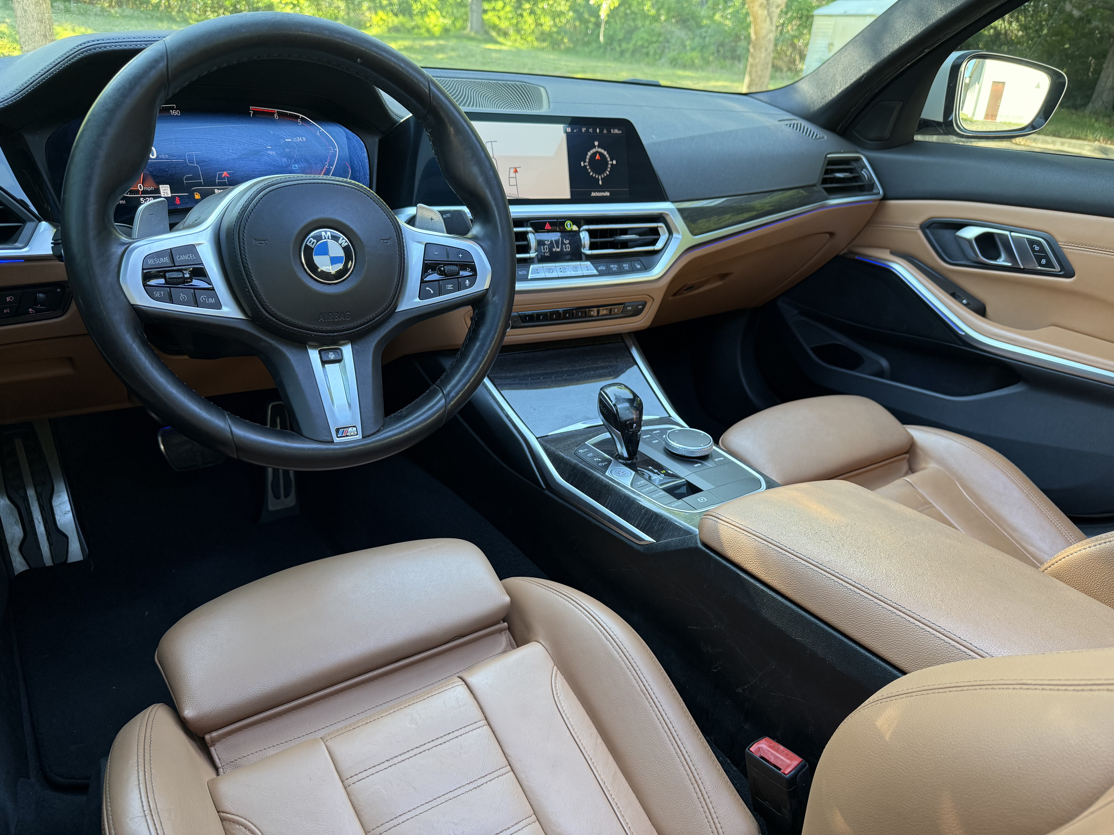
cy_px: 418
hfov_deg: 71.6
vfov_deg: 56.8
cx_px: 557
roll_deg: -4.7
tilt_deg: -25.2
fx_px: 772
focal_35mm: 24
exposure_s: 1/81
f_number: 1.78
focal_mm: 6.76
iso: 160
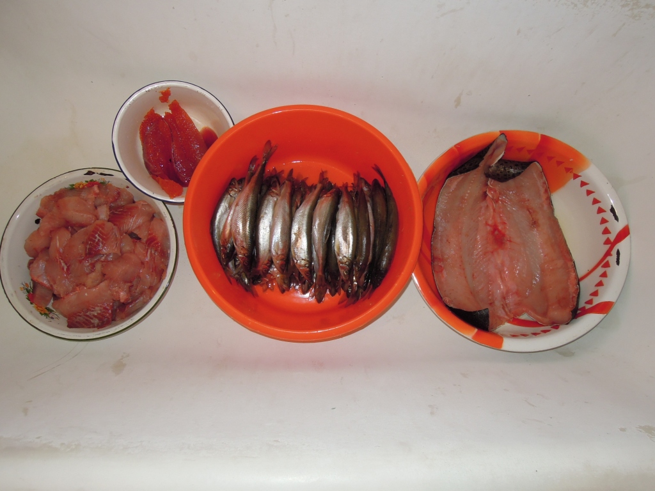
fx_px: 454
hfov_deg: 71.6
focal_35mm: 24
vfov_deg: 56.8
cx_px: 328
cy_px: 246
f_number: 2.8
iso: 200
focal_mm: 4.3
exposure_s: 1/30
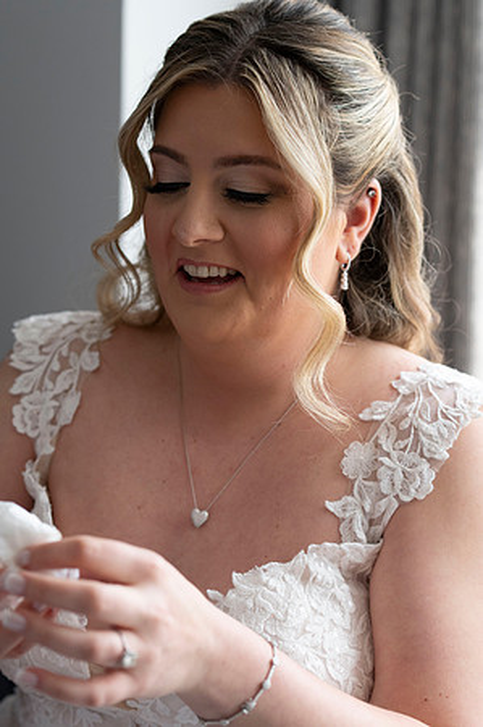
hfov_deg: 16.0
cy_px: 364
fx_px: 1714
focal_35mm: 85
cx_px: 242
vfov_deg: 23.9
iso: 1600
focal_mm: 85
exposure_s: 1/800
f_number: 4
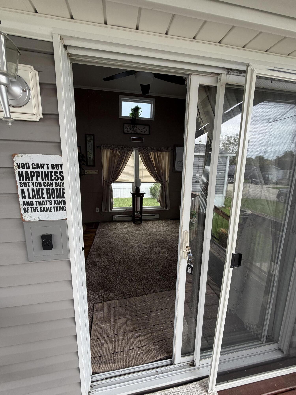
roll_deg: -1.3
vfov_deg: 102.1
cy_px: 198
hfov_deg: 85.7
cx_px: 148
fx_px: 160
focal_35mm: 14
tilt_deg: -10.3
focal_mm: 2.22
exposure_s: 1/121
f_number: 2.2
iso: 100
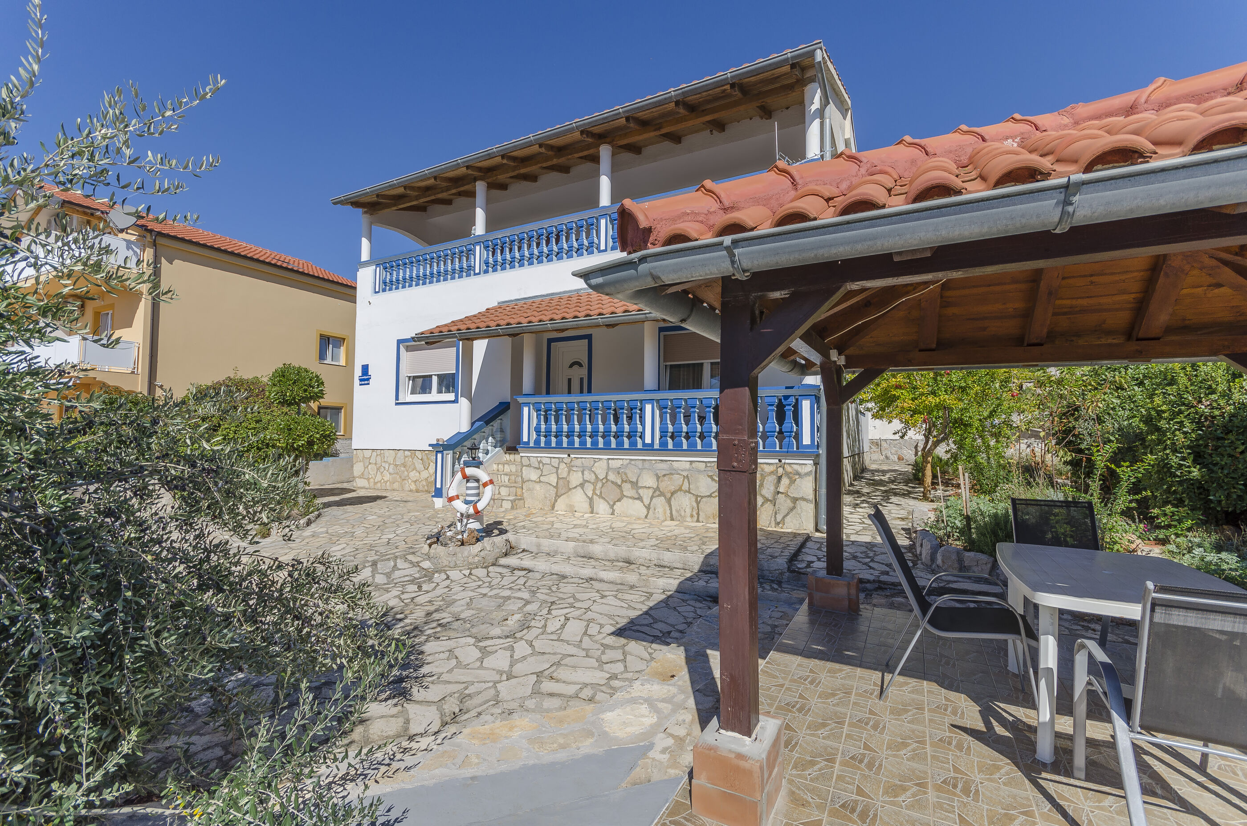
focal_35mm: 15
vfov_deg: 77.1
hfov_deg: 100.5
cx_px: 624
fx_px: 519
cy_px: 413
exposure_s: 1/500
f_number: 8
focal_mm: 10
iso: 100
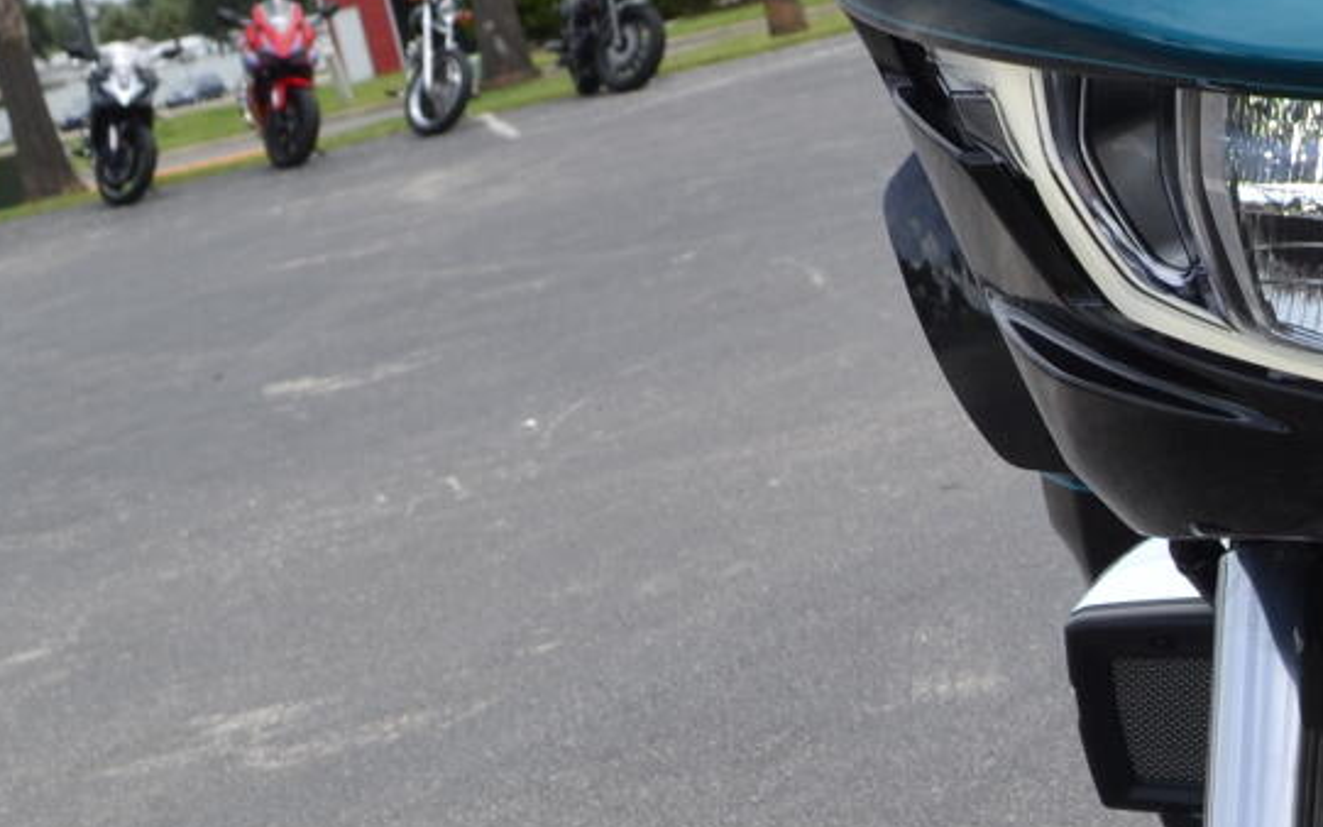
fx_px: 4074
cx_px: 1597
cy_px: 750
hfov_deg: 17.6
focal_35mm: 113
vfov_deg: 11.5
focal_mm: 20
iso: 100
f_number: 7.1
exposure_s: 1/200
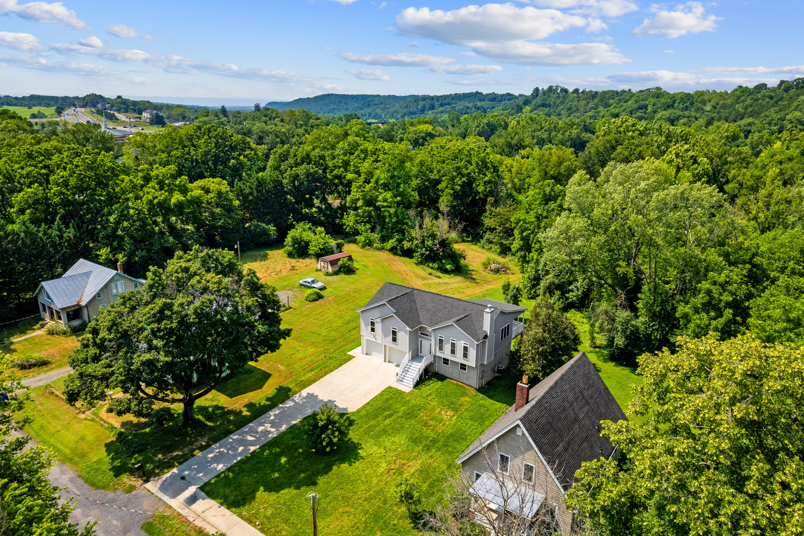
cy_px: 268
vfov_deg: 57.2
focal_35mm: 22
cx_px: 402
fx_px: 491
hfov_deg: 78.6
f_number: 2.8
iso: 100
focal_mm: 8.38
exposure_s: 1/2000
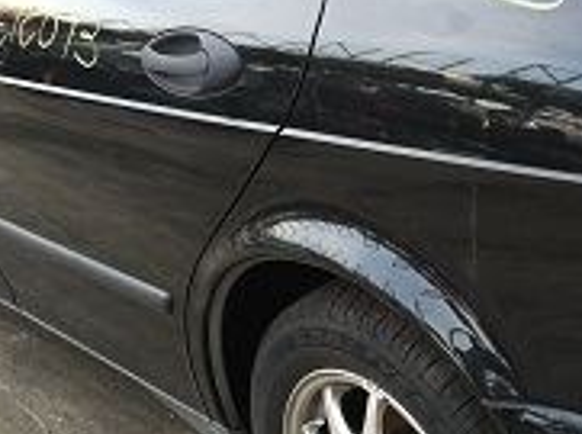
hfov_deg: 22.0
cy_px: 223
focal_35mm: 89
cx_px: 396
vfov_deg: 16.5
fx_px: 1493
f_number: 2.8
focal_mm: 3.85
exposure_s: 1/50
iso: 100
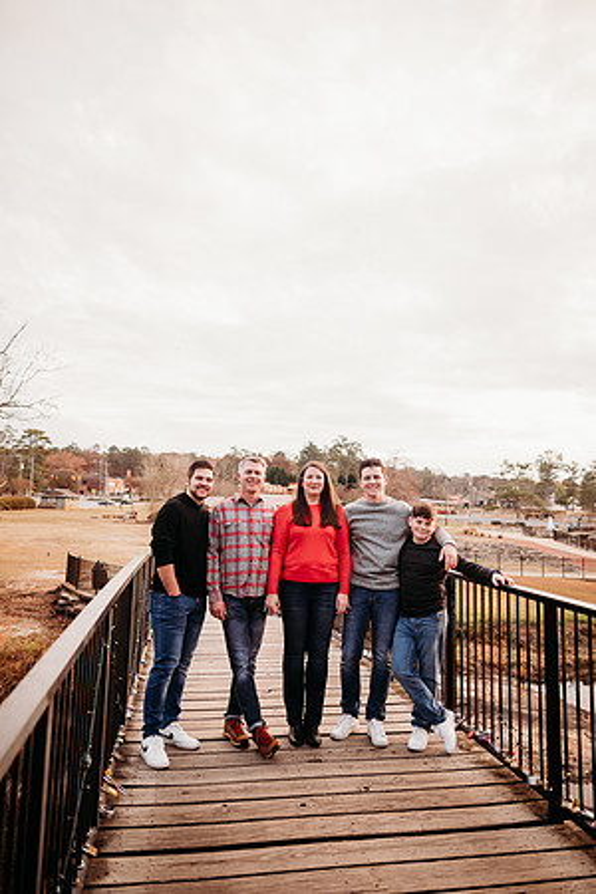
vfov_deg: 73.7
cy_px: 447
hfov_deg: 53.1
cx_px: 298
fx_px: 596
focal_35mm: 24
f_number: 2.2
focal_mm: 24
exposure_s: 1/500
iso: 200
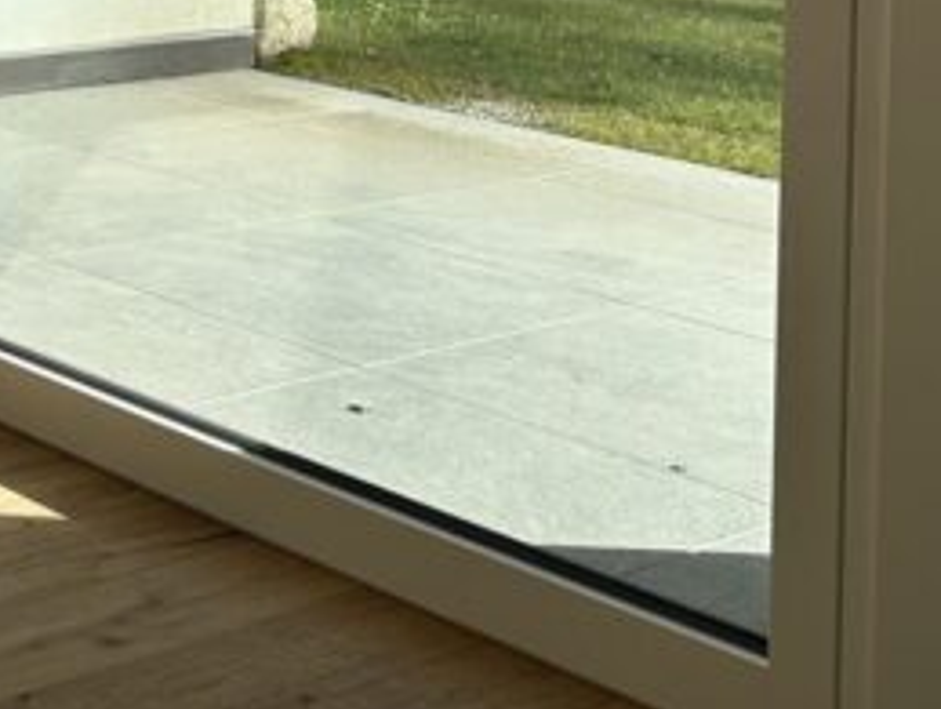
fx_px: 2014
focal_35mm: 74
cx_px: -389
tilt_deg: -0.8
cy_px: -378
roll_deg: -1.1
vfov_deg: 17.7
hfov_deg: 22.5
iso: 80
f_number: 1.78
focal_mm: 6.86
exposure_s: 1/2070
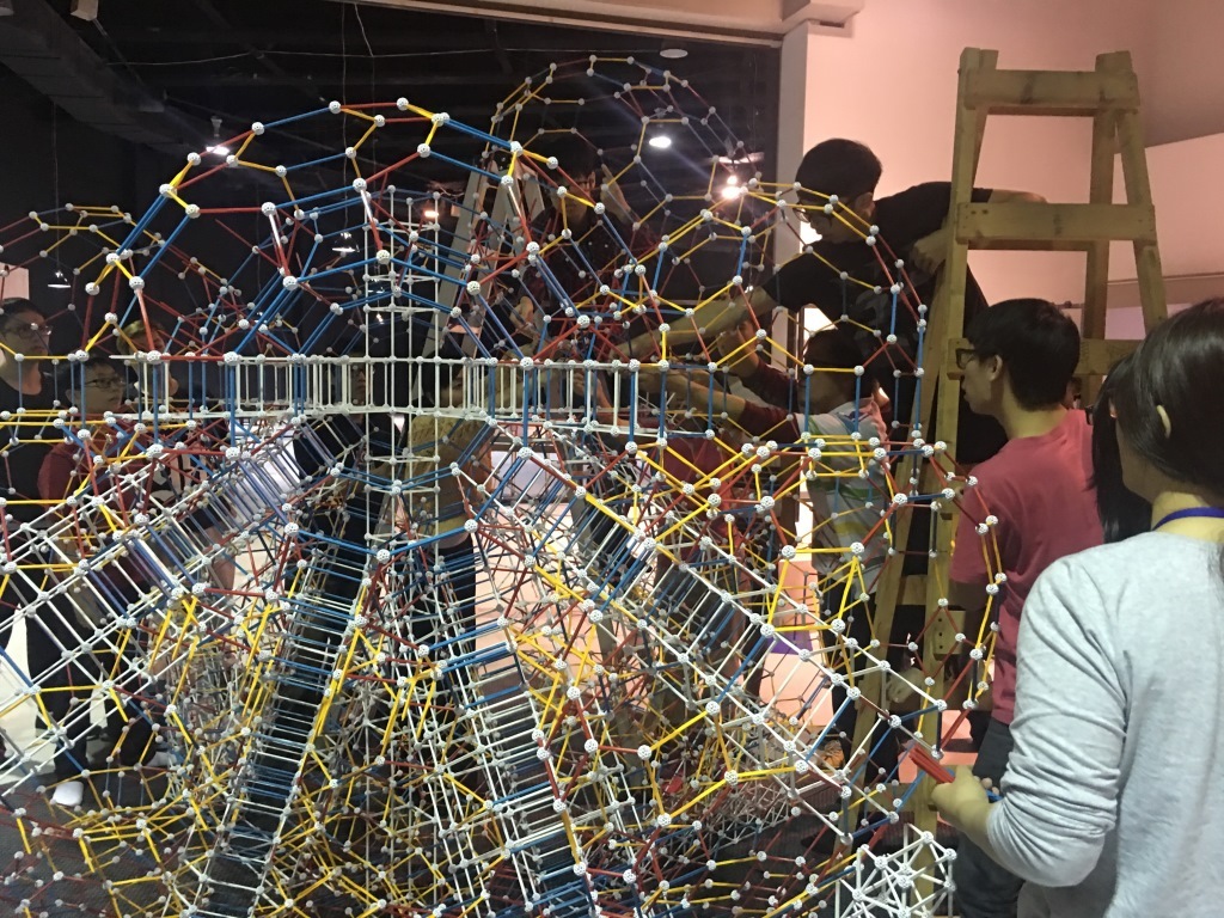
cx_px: 612
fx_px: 1025
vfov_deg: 48.2
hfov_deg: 61.7
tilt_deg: -4.5
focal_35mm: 29
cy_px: 459
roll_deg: -1.5
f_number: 2.2
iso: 64
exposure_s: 1/4
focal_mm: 4.15
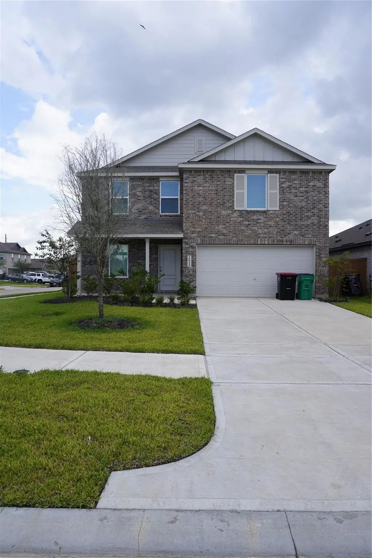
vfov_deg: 73.7
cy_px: 279
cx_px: 186
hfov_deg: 53.1
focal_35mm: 24
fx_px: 372
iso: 100
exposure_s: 1/250
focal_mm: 16
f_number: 5
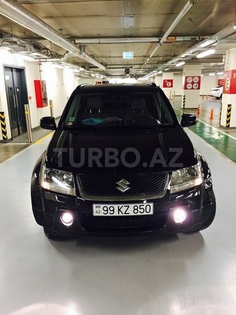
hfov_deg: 48.2
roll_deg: +0.6
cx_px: 118
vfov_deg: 61.7
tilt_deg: -13.6
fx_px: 264
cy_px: 158
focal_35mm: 29
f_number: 2.2
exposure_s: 1/33
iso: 160
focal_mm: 4.15
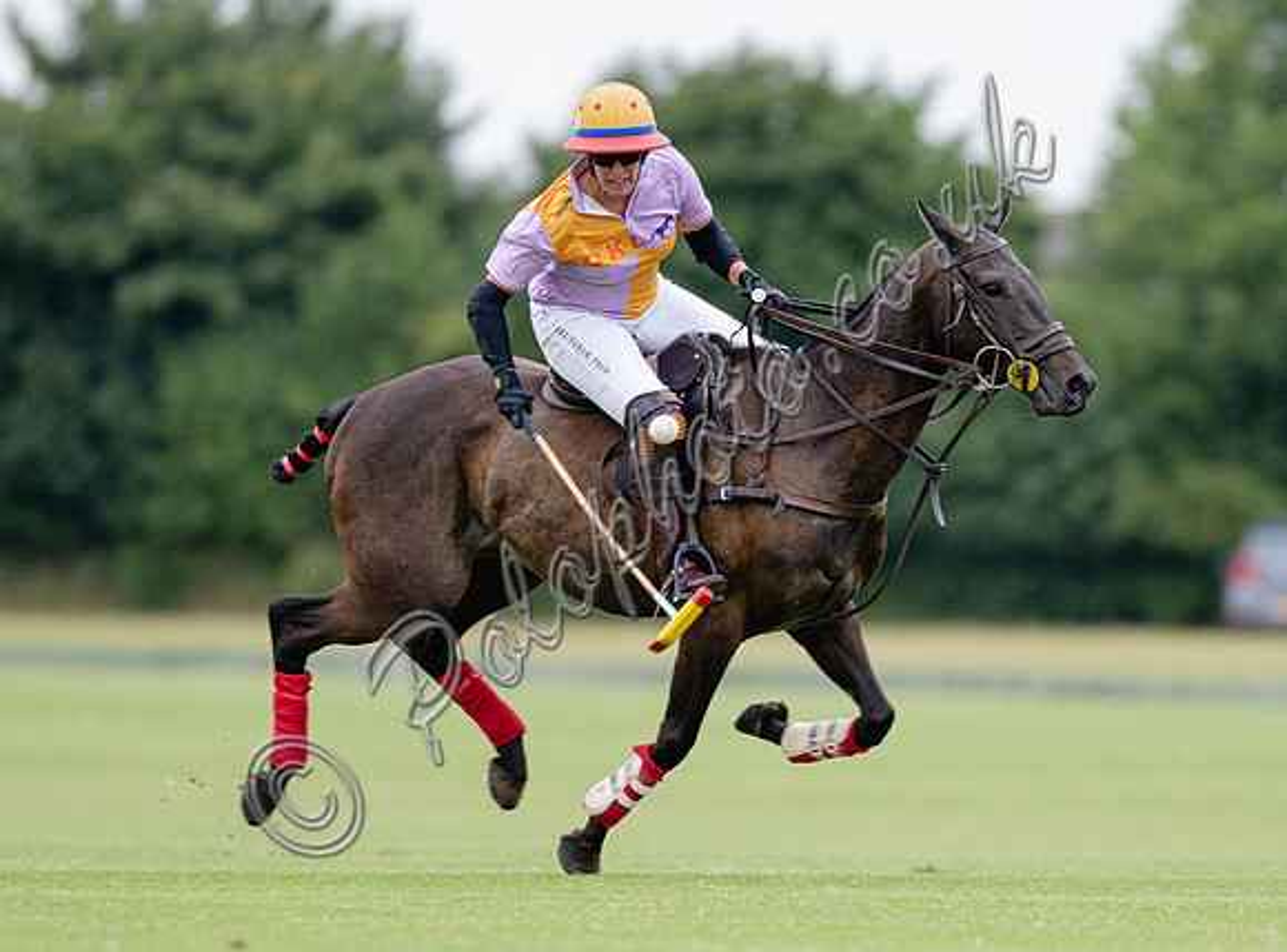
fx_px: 32240
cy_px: 608
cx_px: 685
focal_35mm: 871
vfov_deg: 1.7
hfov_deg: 2.3
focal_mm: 500
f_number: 4
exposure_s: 1/800
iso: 800
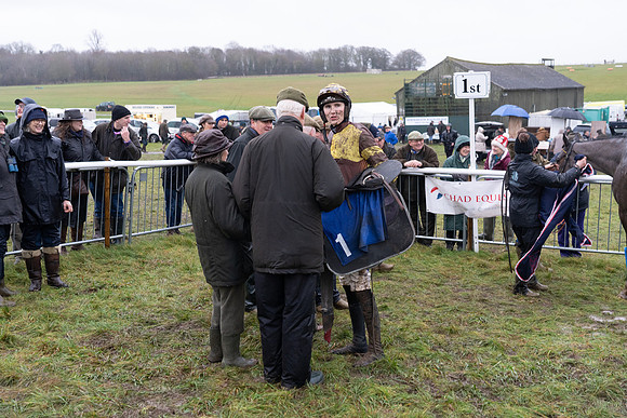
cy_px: 209
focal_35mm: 42
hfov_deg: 46.4
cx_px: 314
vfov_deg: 31.9
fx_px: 732
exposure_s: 1/125
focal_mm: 42
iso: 2000
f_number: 5
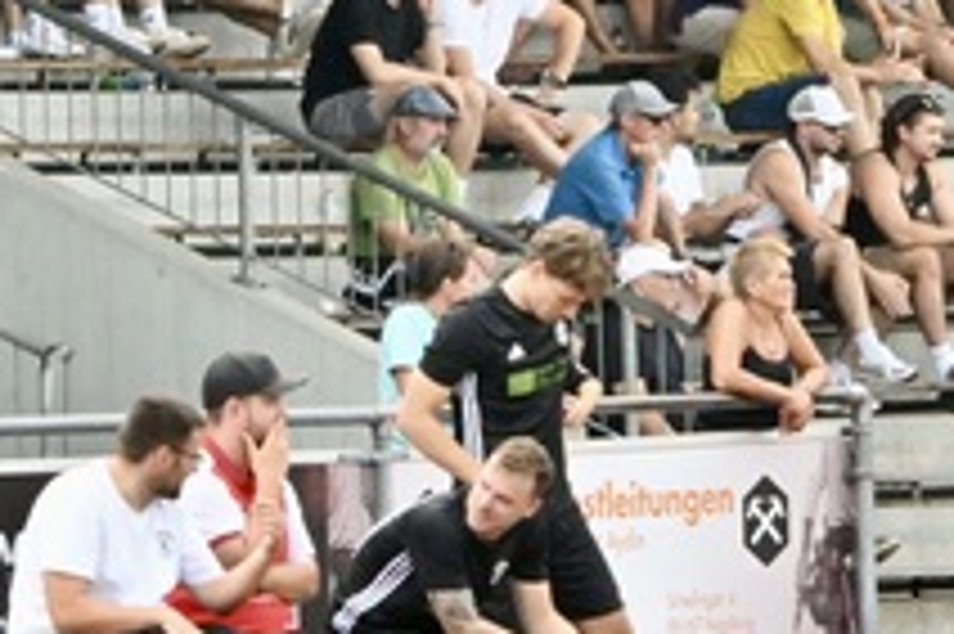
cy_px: -409
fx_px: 19674
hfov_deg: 2.8
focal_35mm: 743
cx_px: 873
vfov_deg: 1.8
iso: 3200
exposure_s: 1/1250
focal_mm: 145
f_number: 13
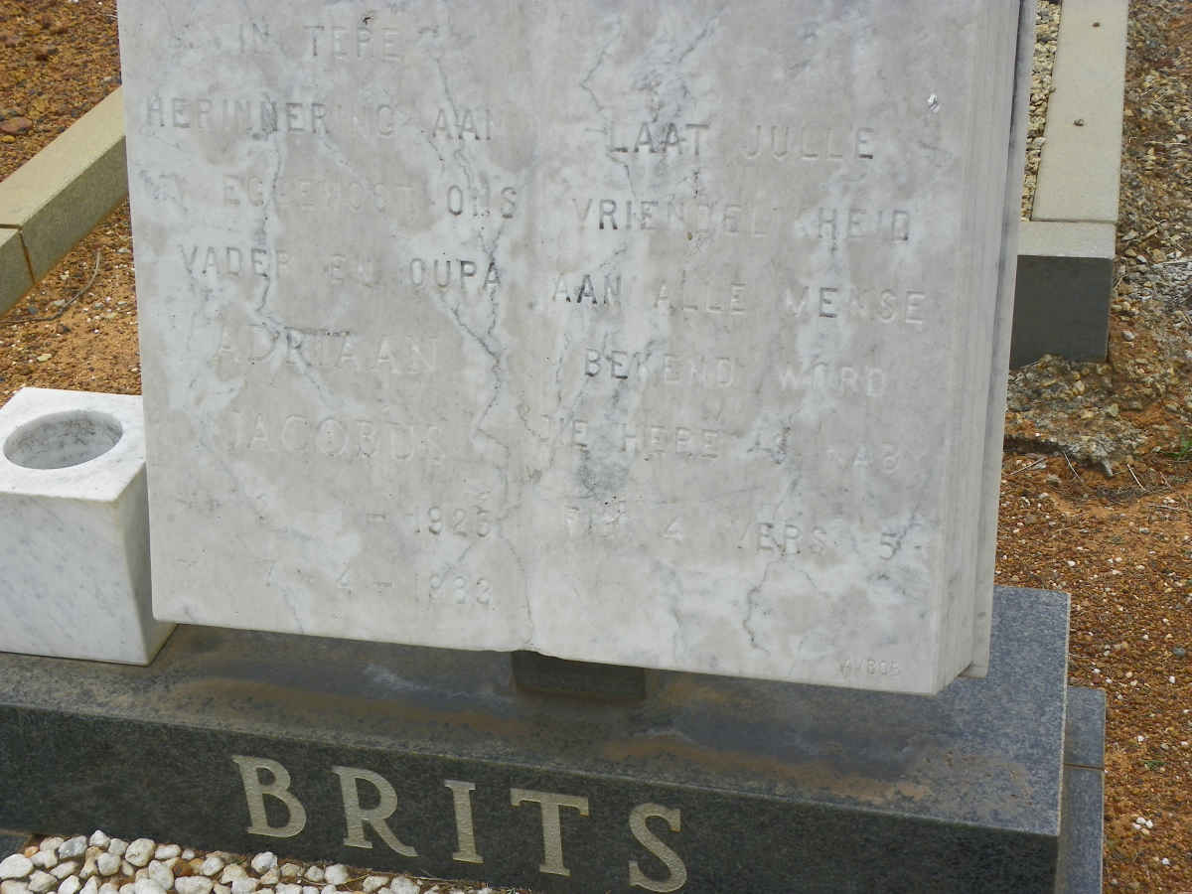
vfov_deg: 26.1
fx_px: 1928
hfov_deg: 34.3
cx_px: 596
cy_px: 447
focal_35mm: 56
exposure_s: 1/250
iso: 64
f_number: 5
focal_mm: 9.9
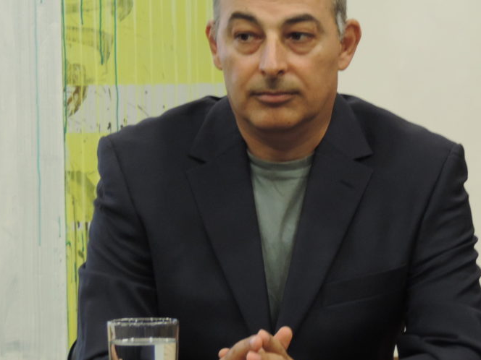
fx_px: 2571
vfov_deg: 8.0
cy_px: 150
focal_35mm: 185
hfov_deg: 10.7
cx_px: 273
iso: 450
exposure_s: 1/25
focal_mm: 21.4
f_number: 4.2
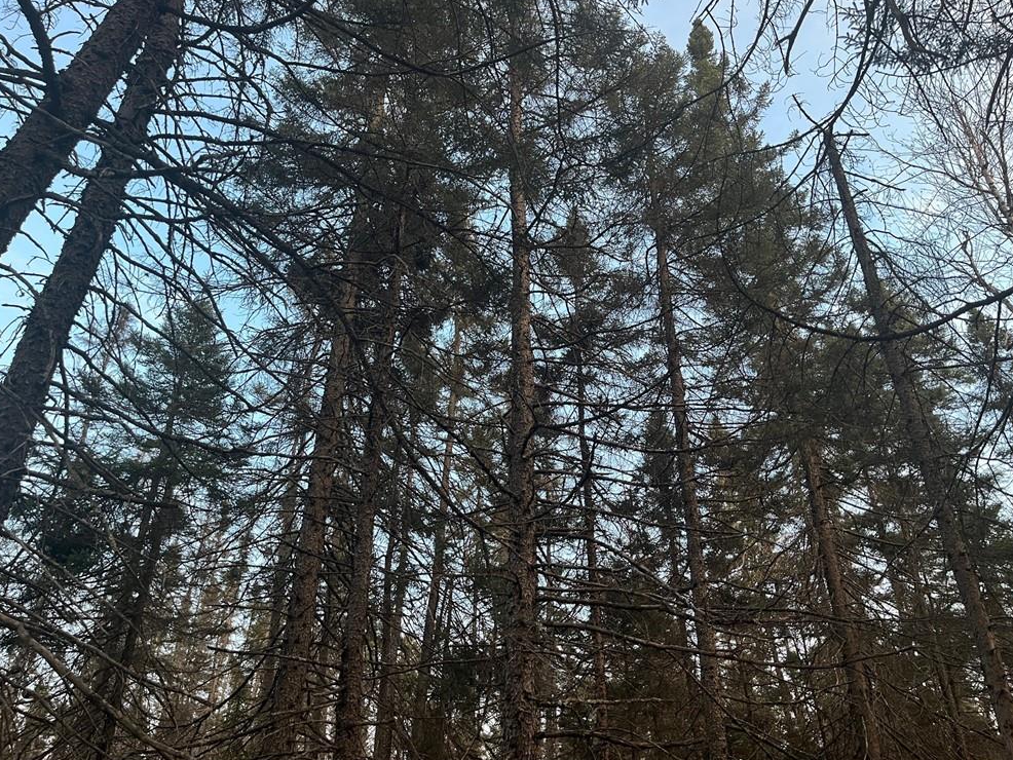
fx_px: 790
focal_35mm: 27
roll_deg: +2.1
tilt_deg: +34.1
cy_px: 374
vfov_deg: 51.4
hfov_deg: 65.3
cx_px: 518
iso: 125
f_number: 1.6
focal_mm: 5.1
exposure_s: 1/76
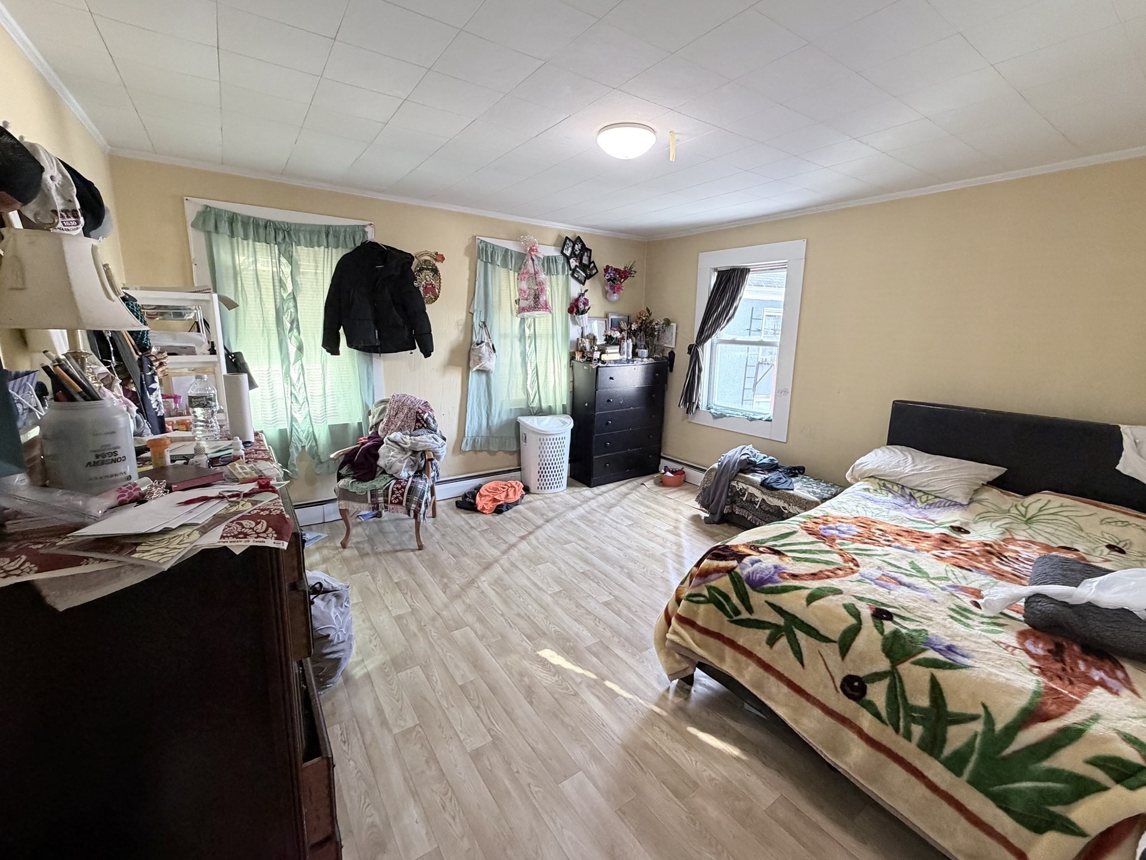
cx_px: 592
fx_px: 497
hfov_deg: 98.1
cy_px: 422
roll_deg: -1.1
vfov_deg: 81.8
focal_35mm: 15
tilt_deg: -10.3
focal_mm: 2.22
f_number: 2.2
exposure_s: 1/60
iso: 320
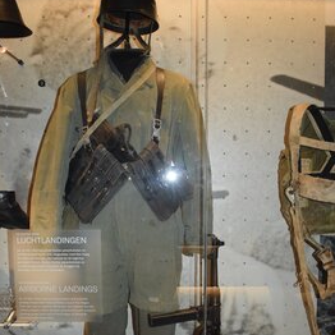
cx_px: 168
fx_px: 427
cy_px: 221
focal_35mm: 39
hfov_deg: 42.8
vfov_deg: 42.3
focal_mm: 20
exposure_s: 1/25
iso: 3200
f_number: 3.5
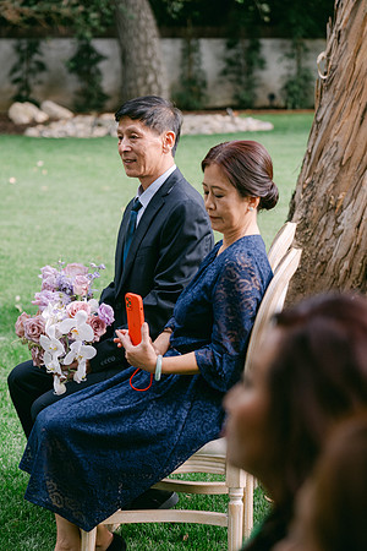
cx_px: 184
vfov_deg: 19.8
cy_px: 276
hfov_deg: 13.3
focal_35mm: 103
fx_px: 1575
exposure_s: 1/220
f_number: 2.8
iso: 320
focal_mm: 68.7
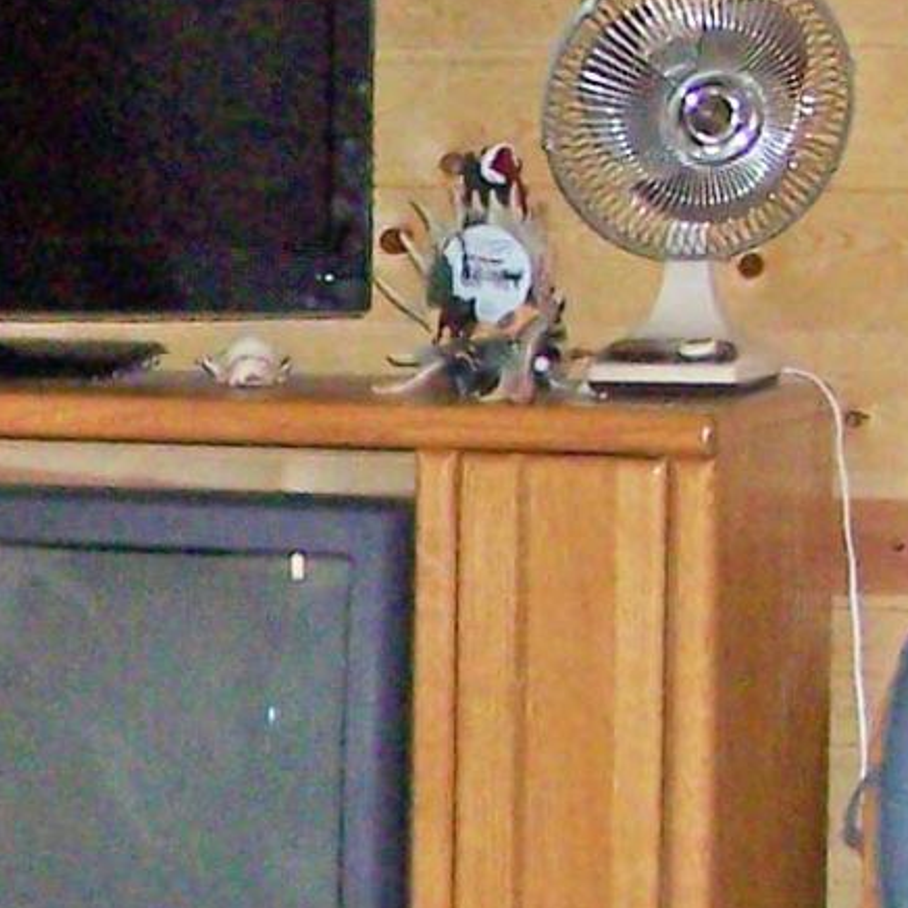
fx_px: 6855
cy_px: 598
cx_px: -760
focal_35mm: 231
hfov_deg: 7.3
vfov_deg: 7.6
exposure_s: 1/60
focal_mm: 6.3
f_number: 2.8
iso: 160
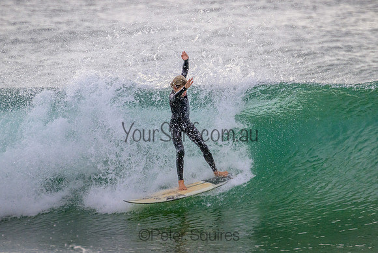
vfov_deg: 1.3
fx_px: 10727
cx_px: 195
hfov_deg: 2.0
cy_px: 104
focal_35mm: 1021
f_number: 11
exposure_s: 1/2000
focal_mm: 800
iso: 1600
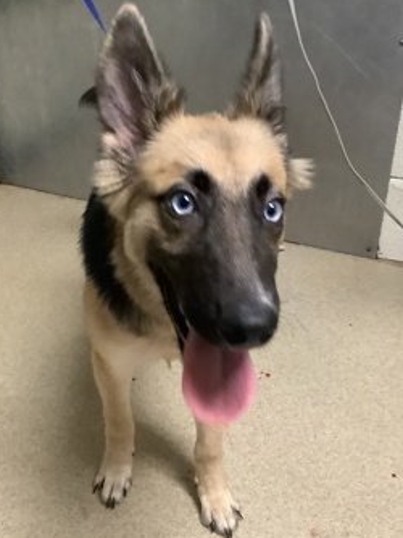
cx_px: 193
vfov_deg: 47.8
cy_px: 304
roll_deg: +2.5
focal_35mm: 39
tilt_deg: -32.4
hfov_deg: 36.8
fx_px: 606
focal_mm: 3.3
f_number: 2.4
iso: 400
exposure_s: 1/30
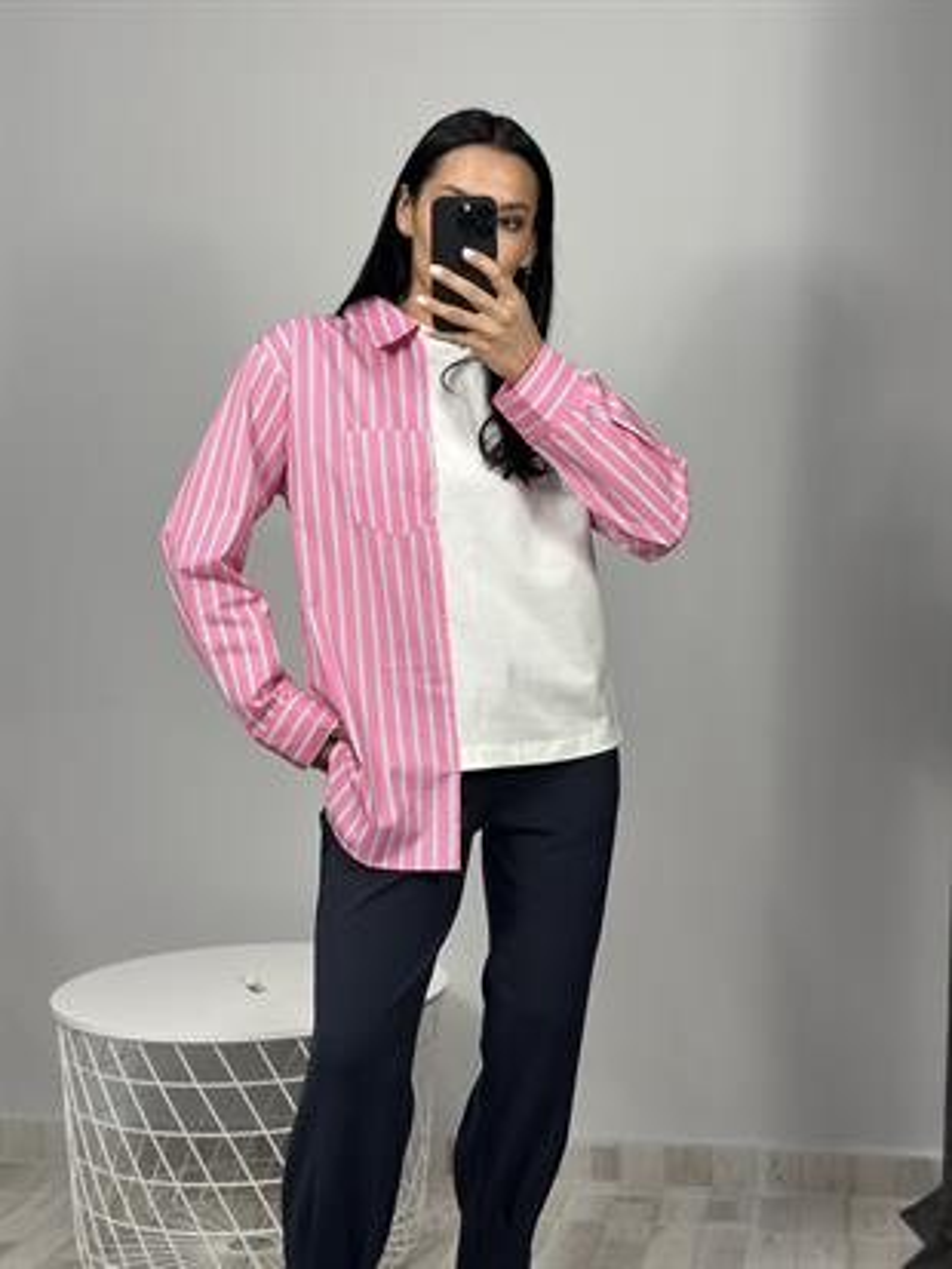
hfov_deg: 30.3
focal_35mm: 48
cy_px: 634
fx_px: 1759
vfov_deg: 39.6
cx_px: 476
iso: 80
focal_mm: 6.86
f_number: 1.78
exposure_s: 1/100
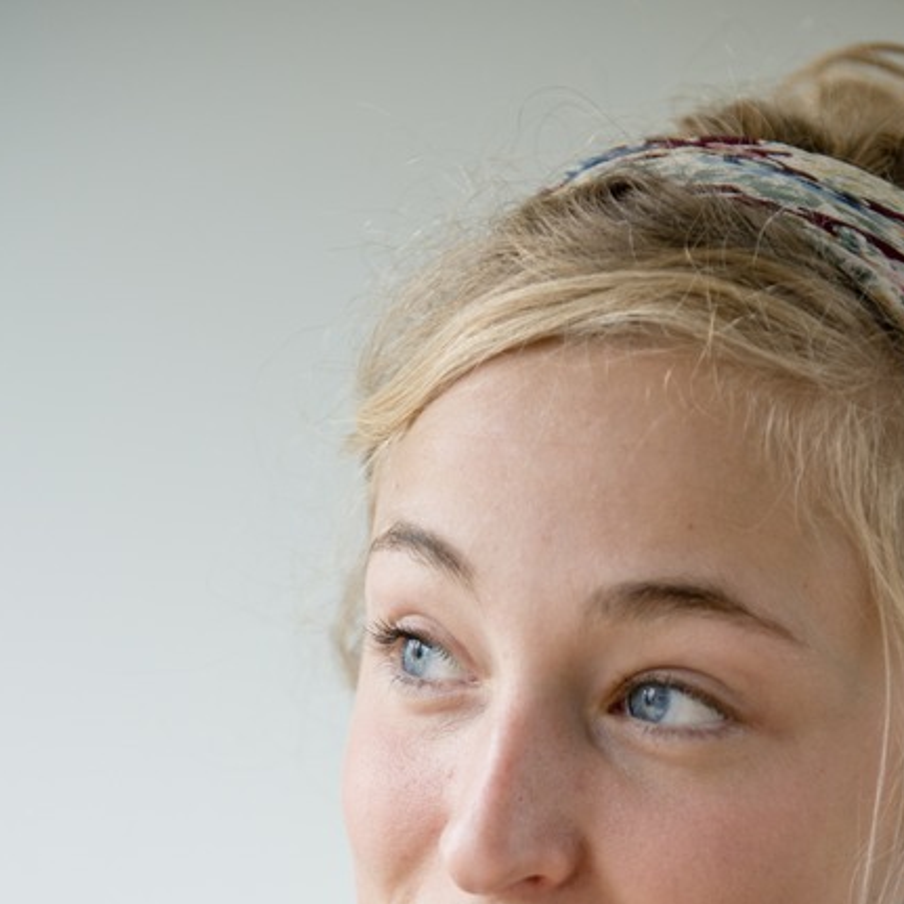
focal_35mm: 138
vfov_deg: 12.4
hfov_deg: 12.6
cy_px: 1047
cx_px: 553
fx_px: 4077
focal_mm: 70
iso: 500
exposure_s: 1/320
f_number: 2.8
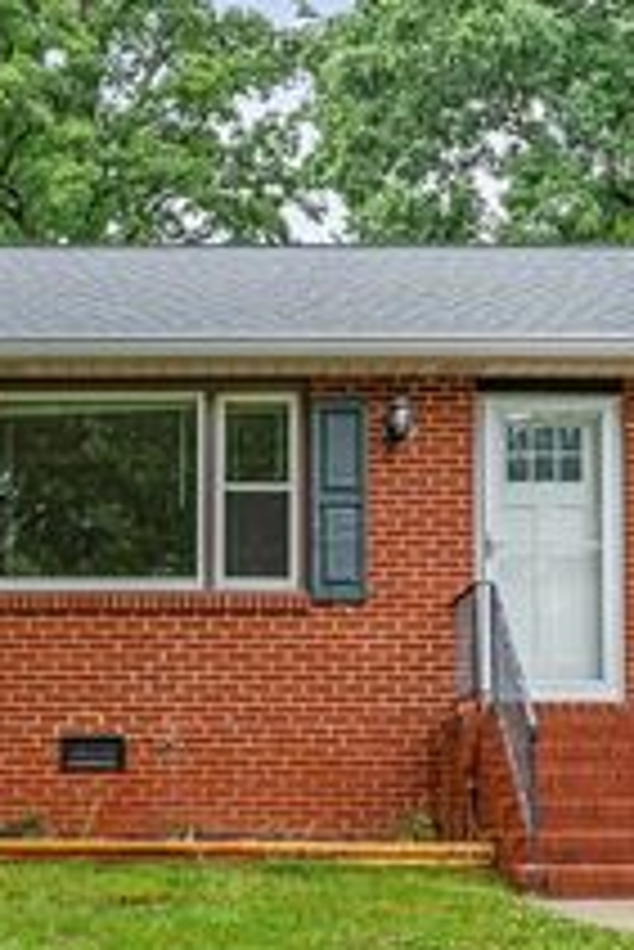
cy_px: 673
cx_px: 211
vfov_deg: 31.0
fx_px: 1688
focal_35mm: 64
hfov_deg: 21.2
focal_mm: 27
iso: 640
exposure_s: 1/80
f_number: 8
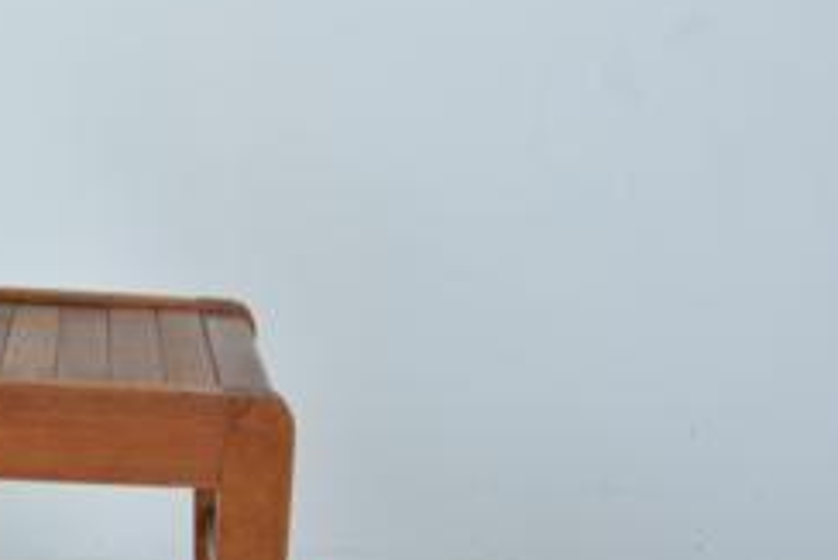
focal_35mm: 96
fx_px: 2236
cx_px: -10
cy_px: 419
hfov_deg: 20.5
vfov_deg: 14.2
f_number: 10
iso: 500
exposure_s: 1/200
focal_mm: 26
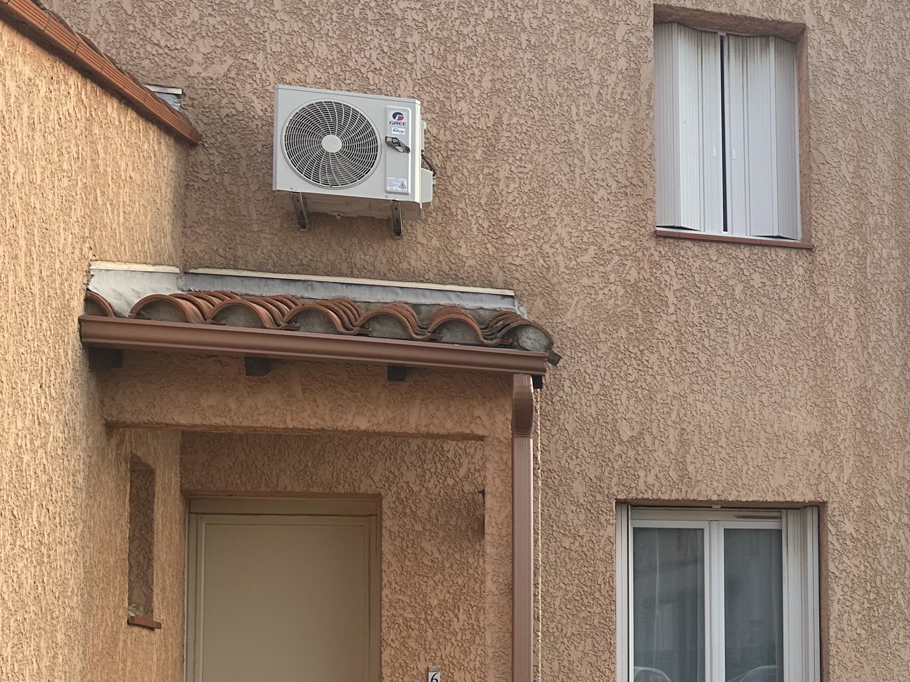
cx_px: 938
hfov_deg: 32.8
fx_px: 1393
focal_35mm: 53
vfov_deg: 26.9
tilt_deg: +4.8
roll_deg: +1.6
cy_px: 571
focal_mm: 6.86
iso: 80
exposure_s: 1/1988
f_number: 1.78
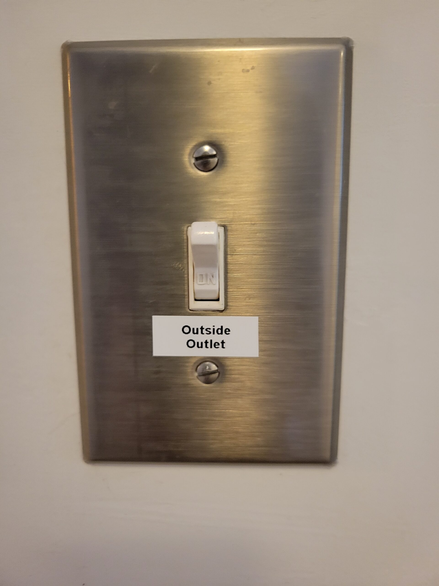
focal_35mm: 26
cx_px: 220
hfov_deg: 53.1
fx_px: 440
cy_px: 293
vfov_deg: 67.3
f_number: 1.8
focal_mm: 5.4
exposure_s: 1/30
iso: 640
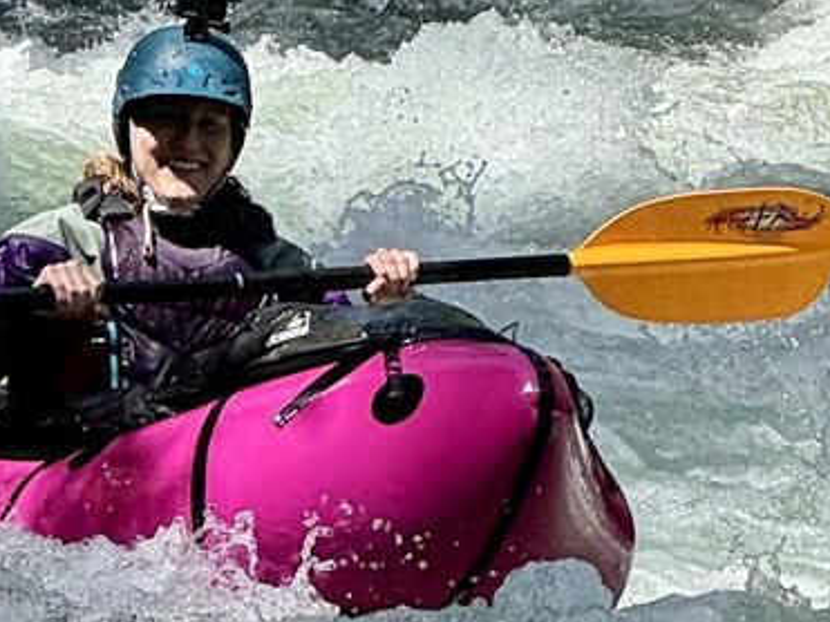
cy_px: 150
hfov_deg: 11.9
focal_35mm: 166
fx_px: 3979
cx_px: 405
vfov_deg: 8.9
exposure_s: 1/331
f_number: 2.8
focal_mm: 9
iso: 25
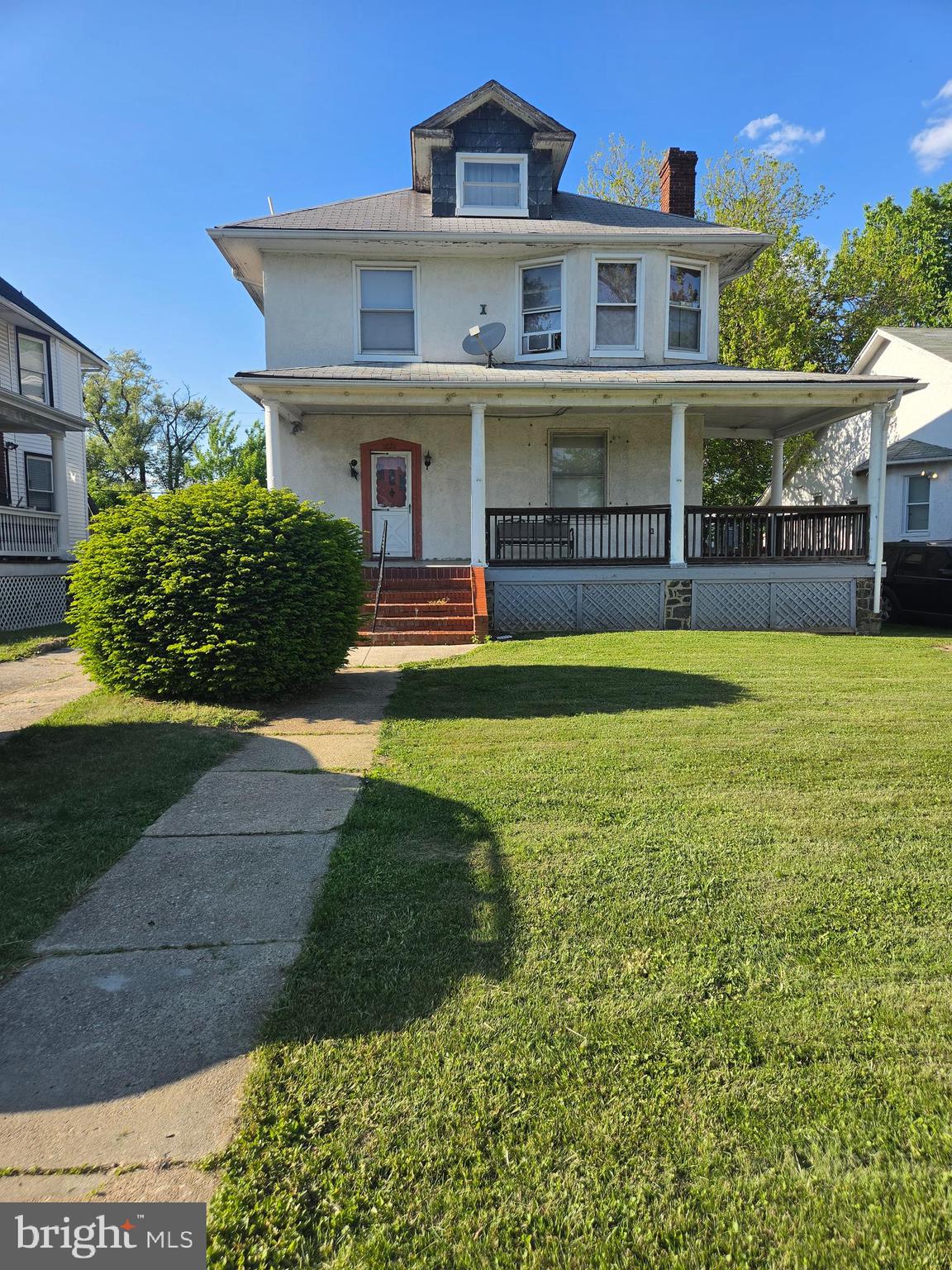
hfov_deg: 58.9
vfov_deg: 73.9
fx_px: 843
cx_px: 476
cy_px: 635
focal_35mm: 23
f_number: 1.8
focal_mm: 5.4
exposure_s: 1/2021
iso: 80
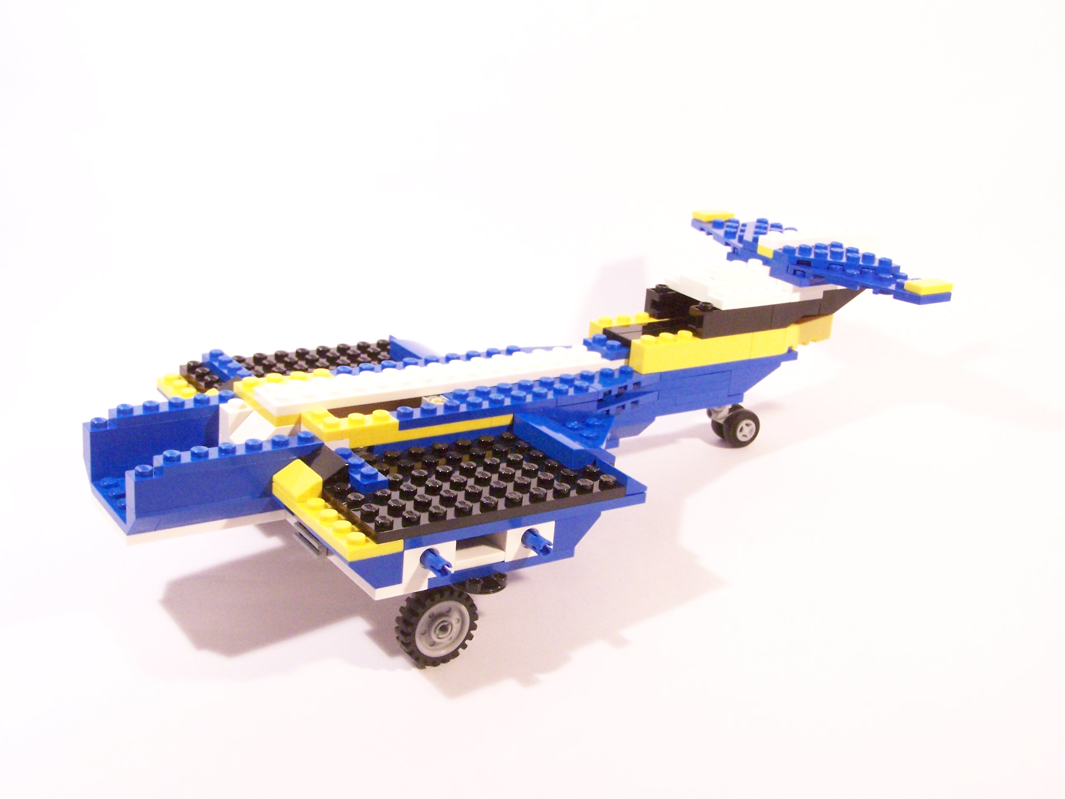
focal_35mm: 43
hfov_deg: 43.9
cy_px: 400
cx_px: 532
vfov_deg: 33.6
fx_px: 1323
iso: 400
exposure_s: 1/20
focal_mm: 7.1
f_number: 3.6
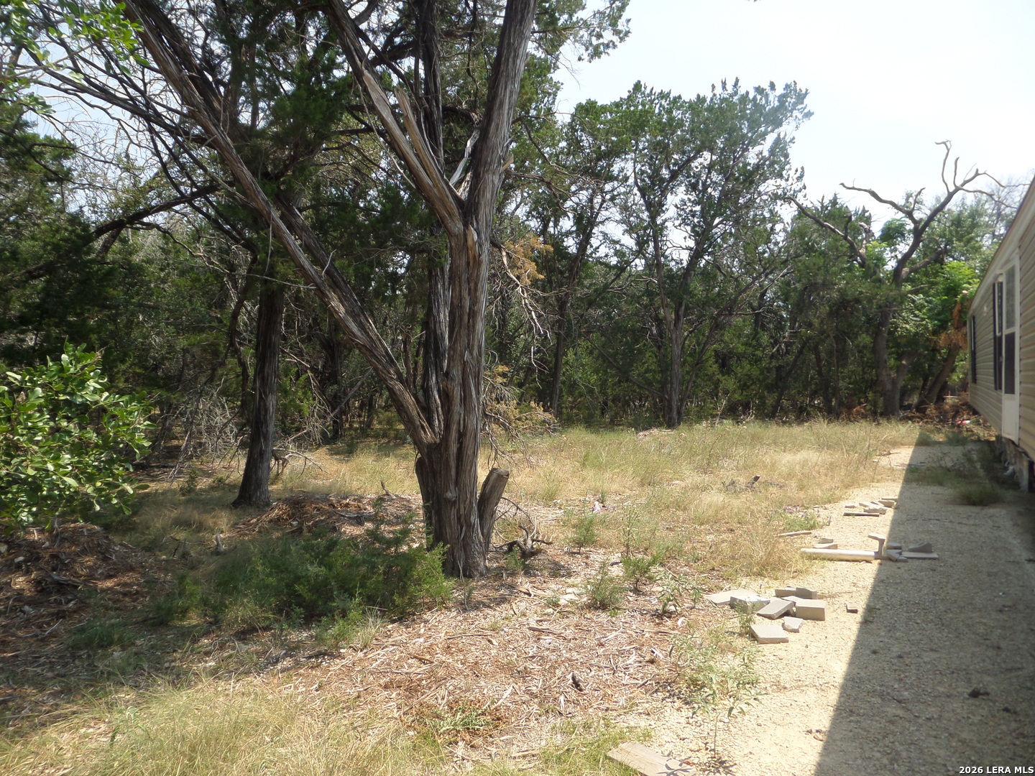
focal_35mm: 24
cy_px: 388
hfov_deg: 71.6
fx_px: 718
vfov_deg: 56.8
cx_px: 518
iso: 100
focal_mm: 4
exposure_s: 1/500
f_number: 3.2
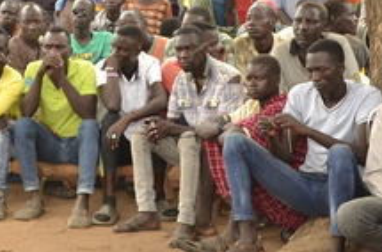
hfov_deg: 17.7
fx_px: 1196
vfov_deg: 11.8
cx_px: 0
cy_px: -43
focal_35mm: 113
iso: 125
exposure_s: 1/160
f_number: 3.5
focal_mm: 18
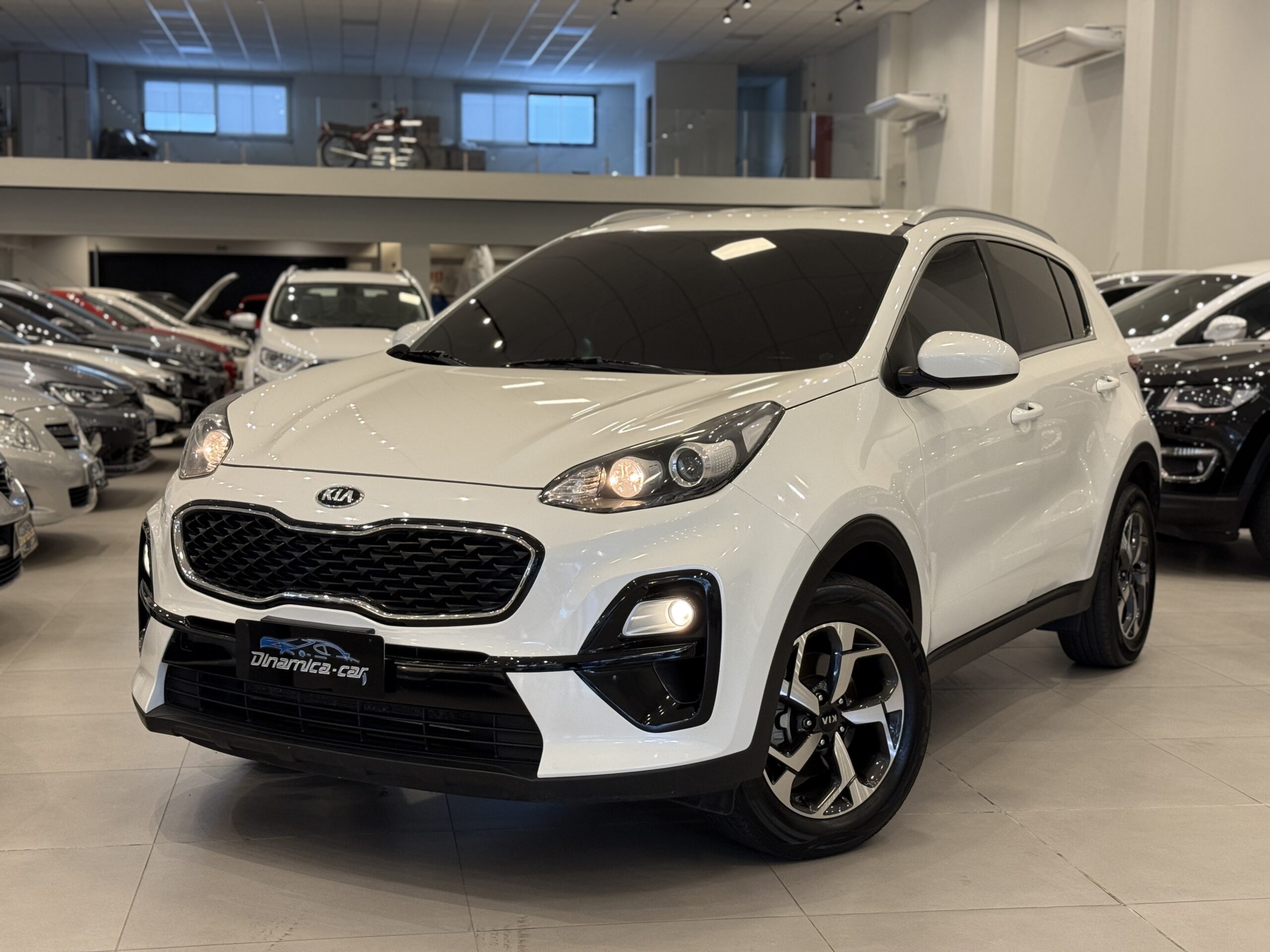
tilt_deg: -5.1
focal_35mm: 48
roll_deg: -0.8
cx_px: 635
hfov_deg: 39.7
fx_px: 1761
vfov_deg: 30.3
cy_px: 476
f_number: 1.78
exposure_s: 1/60
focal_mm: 6.76
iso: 100
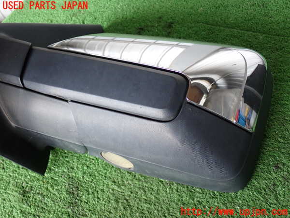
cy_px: 109
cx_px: 145
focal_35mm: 38
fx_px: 318
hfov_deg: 49.0
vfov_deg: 37.7
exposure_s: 1/80
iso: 200
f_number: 2.7
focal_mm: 6.83
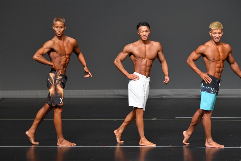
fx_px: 2007
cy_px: 80
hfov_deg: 6.9
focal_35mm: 300
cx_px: 120
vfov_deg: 4.6
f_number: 5.6
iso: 2500
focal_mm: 200
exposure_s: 1/400
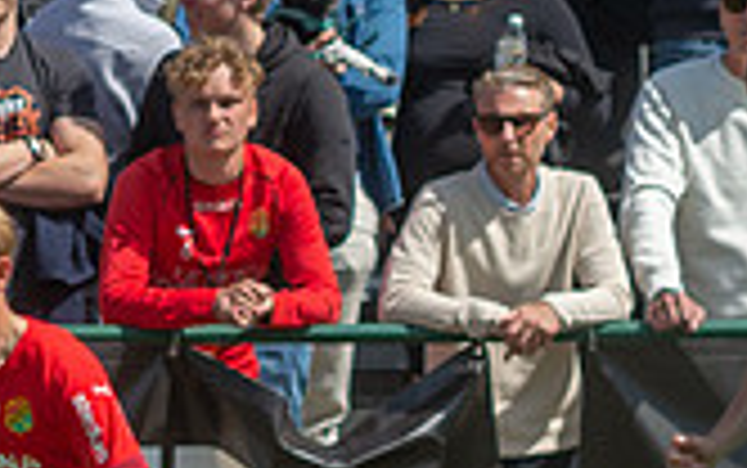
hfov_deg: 1.2
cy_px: 668
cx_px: -126
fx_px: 35284
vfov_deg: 0.8
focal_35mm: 1732
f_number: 4
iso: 110
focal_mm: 420
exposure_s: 1/1250
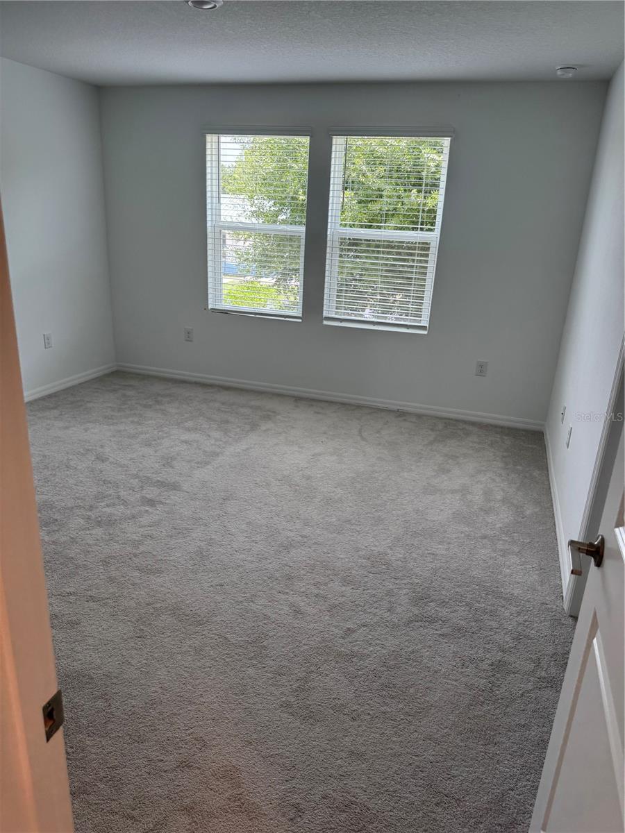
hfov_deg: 56.8
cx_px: 312
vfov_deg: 71.6
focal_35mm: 24
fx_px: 578
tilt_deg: -13.6
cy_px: 416
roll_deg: -0.1
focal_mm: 6.76
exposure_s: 1/162
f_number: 1.78
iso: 80
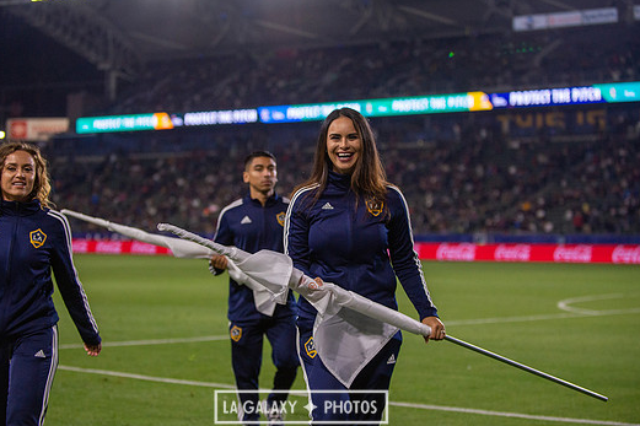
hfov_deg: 26.0
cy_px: 223
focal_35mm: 78
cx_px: 301
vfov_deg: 17.5
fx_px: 1386
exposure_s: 1/2500
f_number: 2.8
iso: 1600
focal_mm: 70
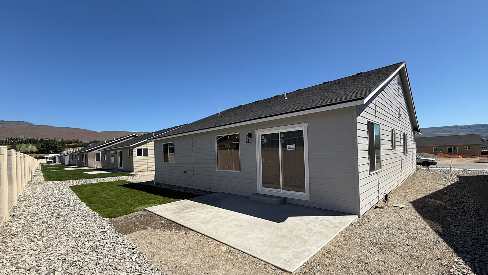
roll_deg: +1.4
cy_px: 154
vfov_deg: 66.9
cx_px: 254
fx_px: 207
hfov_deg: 99.3
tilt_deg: +1.1
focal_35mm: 16
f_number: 2.2
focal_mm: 2.22
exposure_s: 1/2320
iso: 50
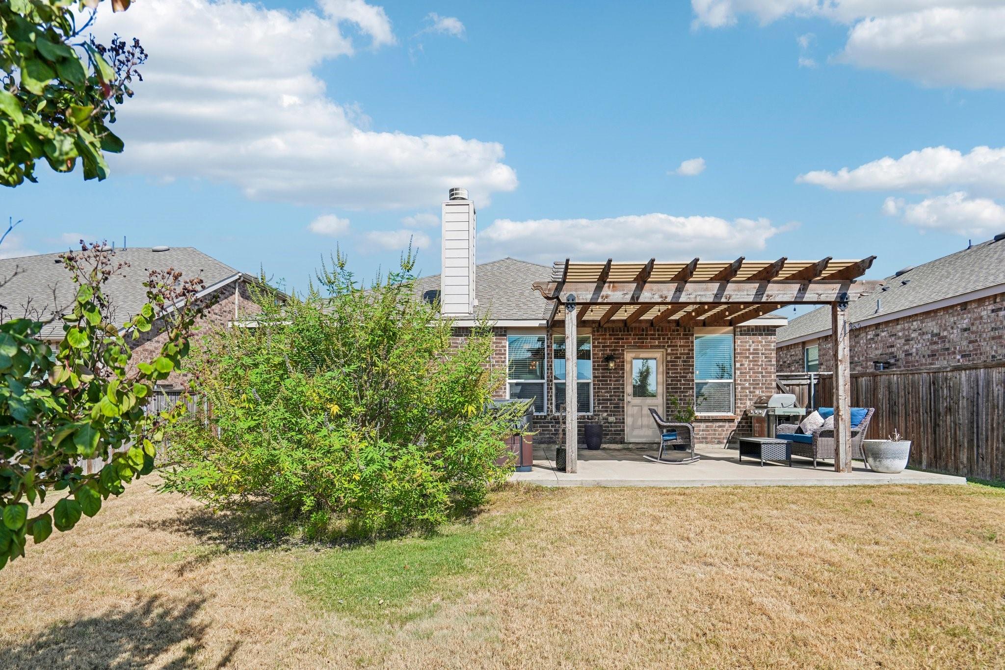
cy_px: 335
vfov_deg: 67.4
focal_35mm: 18
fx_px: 502
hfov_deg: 90.0
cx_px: 502
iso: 100
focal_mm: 18
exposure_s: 1/320
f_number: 8
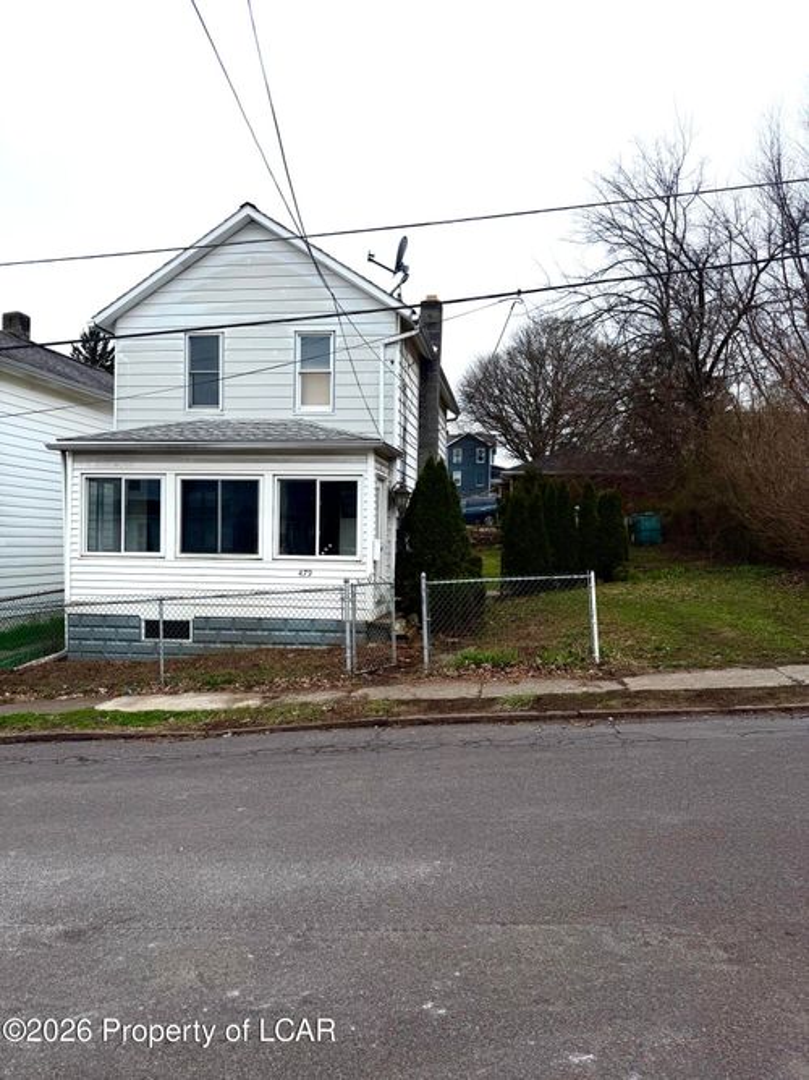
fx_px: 748
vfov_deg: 71.6
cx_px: 404
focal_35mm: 24
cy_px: 540
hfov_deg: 56.8
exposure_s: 1/3759
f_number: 1.78
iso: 80
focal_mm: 6.76
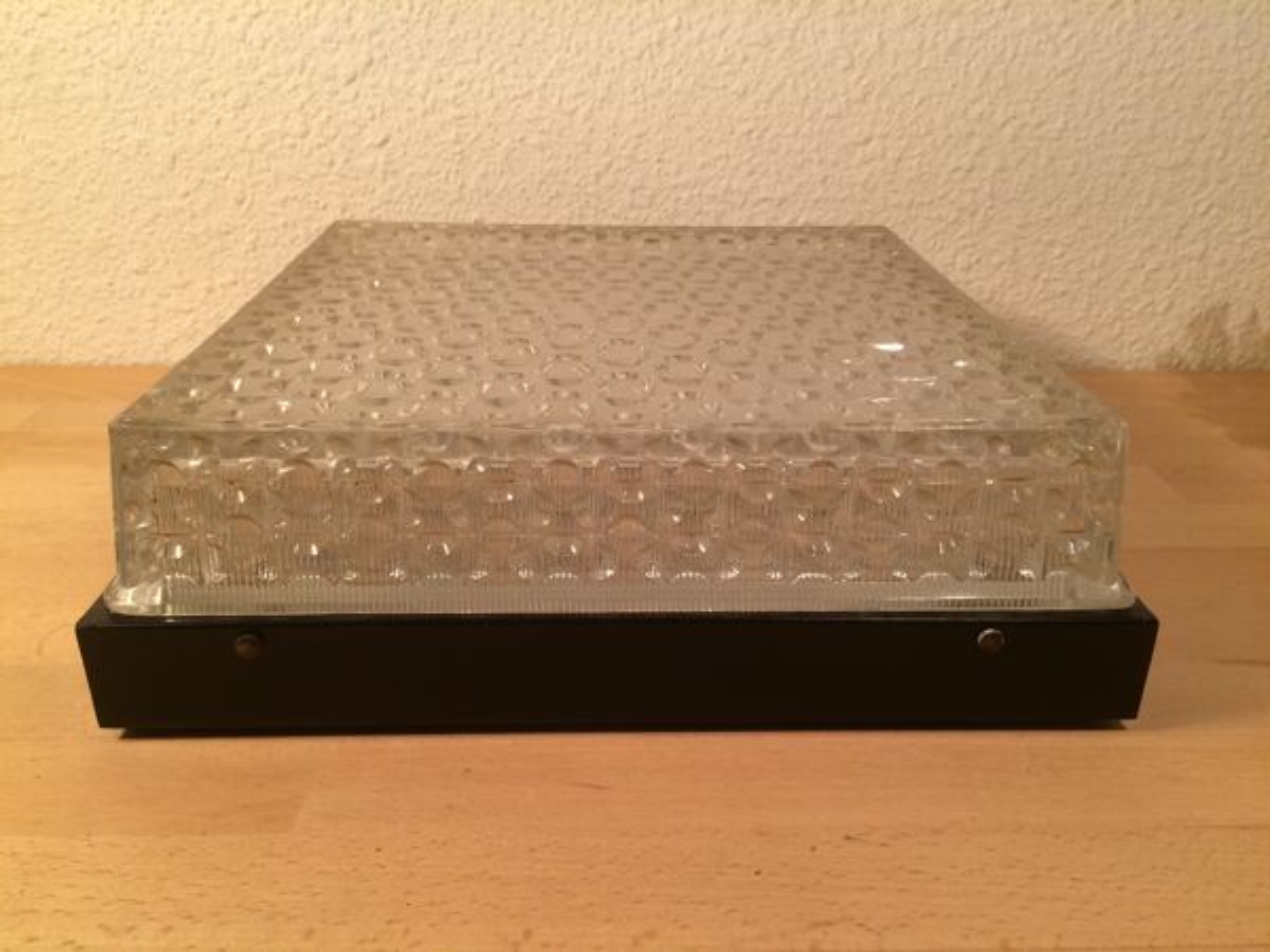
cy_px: 476
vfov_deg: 48.2
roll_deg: -1.5
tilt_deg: -22.2
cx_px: 635
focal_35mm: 29
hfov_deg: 61.7
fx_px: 1064
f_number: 2.2
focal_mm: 4.15
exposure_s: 1/33
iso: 64
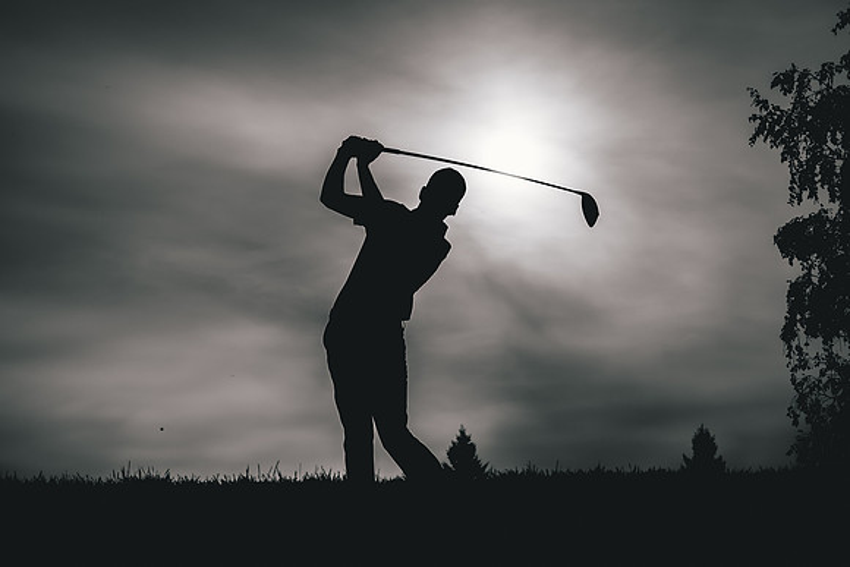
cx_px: 425
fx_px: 1821
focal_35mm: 77
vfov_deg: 17.7
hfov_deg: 26.3
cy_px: 284
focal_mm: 50
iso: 100
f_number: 4.5
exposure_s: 1/5000
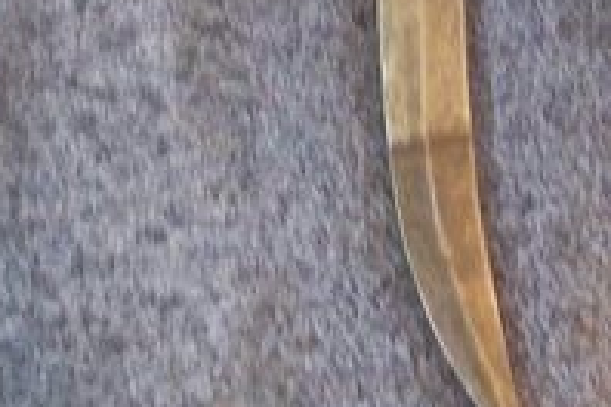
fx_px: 1714
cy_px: 5
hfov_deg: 20.1
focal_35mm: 101
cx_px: 438
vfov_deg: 13.4
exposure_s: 1/10
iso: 400
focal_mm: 5.85
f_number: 2.8
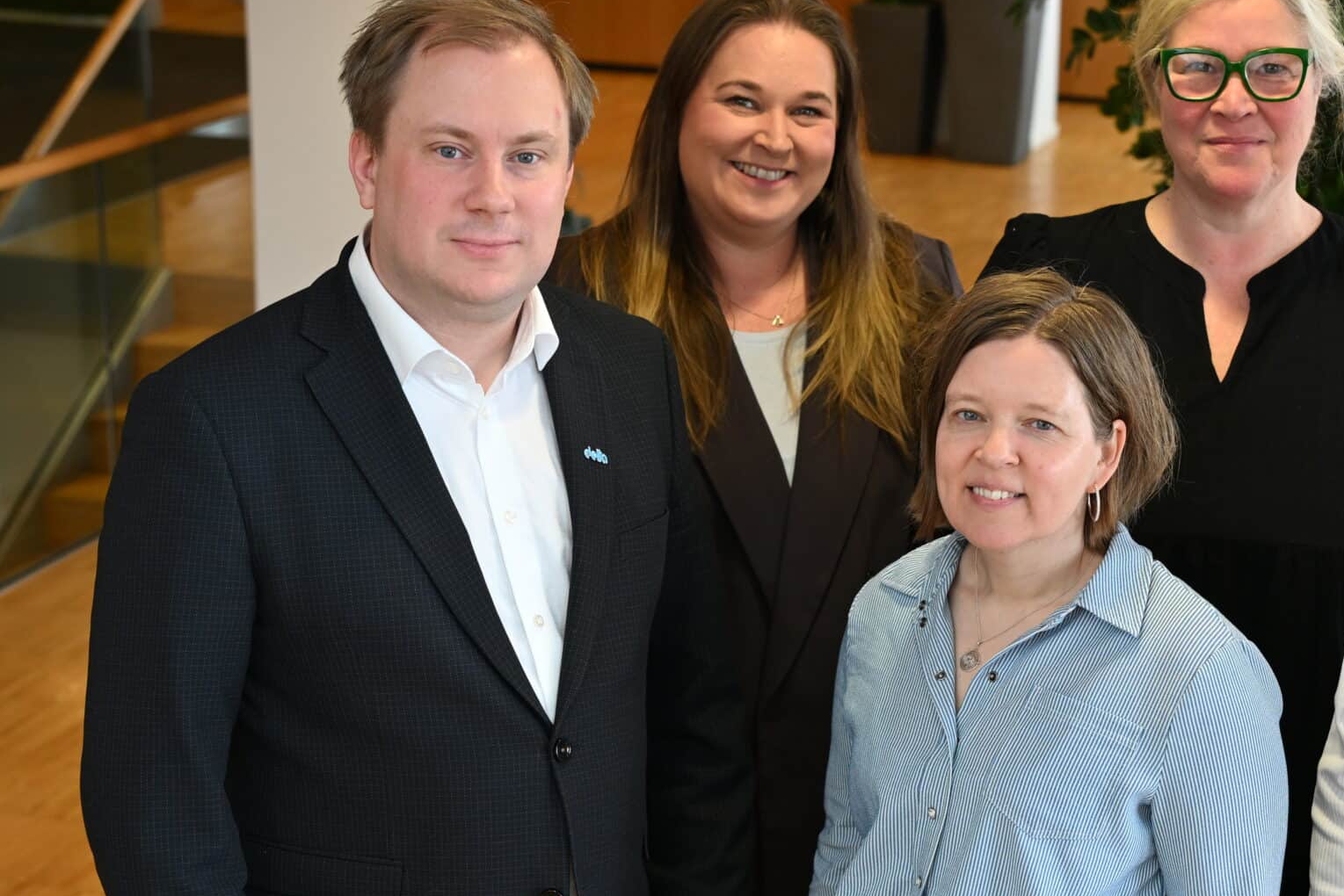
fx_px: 2875
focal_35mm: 77
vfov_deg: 17.7
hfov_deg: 26.1
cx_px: 970
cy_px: 488
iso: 400
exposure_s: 1/80
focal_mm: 46
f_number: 4
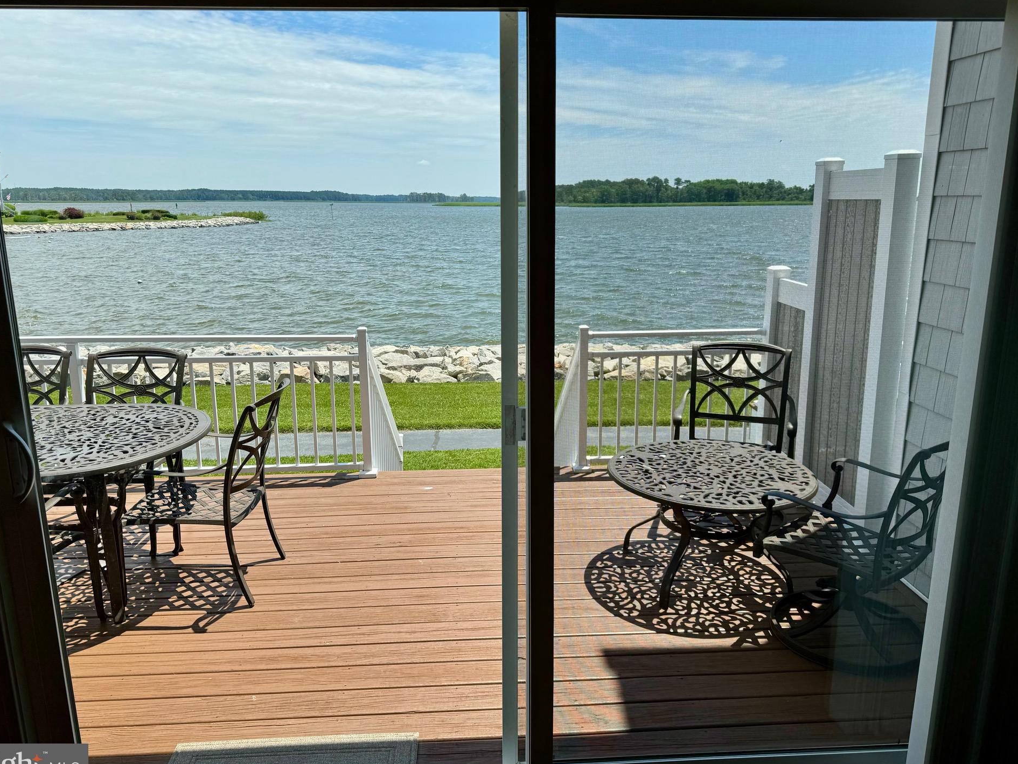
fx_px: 765
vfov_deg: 53.1
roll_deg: +0.1
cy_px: 374
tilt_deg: -13.2
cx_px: 505
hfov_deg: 67.3
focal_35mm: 26
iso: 80
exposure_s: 1/4049
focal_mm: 6.76
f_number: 1.78
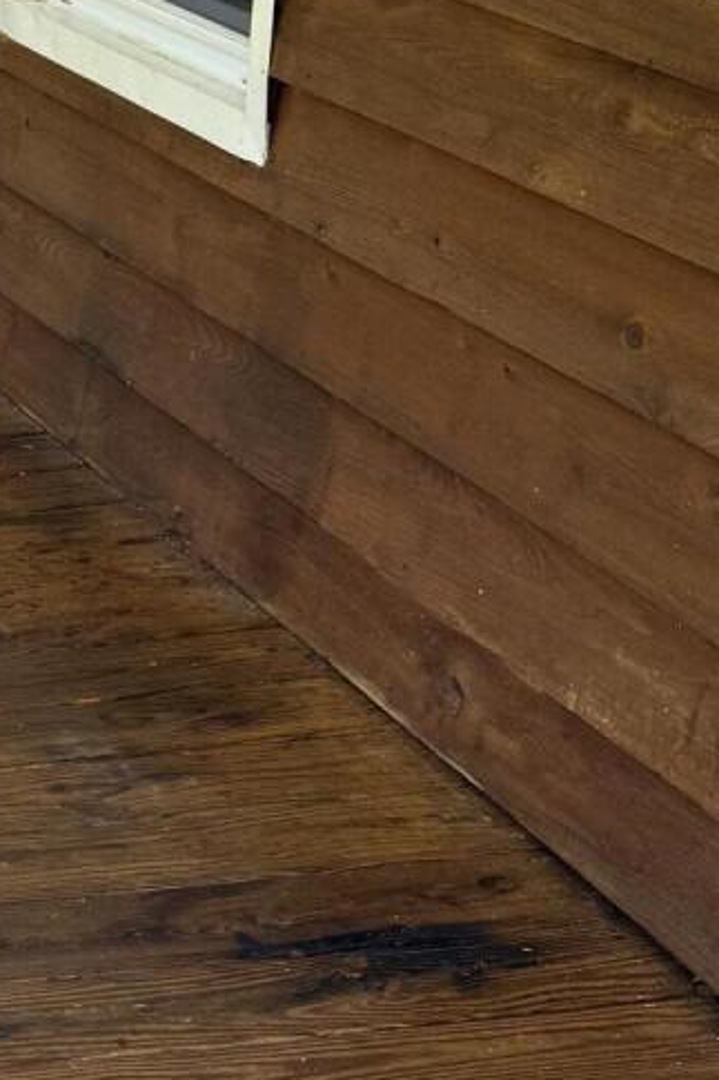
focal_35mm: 103
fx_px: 3088
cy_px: 238
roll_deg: +1.2
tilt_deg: -15.0
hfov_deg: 12.0
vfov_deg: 19.7
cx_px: -670
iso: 80
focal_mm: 6.76
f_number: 1.78
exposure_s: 1/521
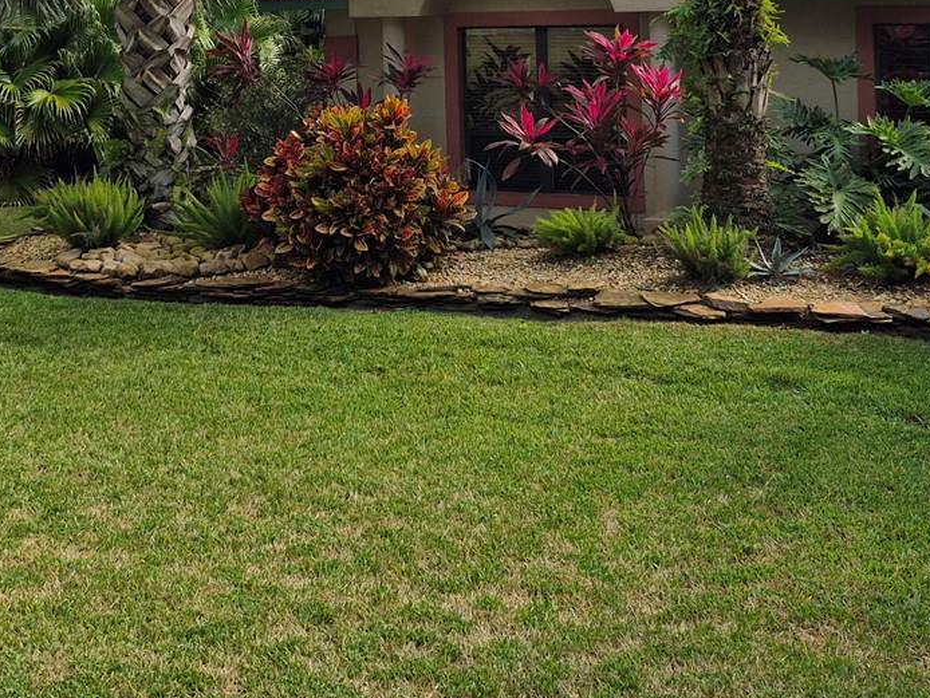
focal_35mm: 53
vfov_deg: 26.0
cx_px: 358
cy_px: -9
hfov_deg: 36.0
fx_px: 1424
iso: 25
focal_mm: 5.4
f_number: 1.8
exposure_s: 1/2496
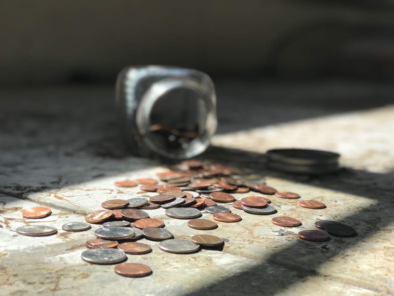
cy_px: 148
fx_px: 649
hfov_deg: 33.8
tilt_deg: -4.5
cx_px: 197
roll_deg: +0.0
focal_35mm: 57
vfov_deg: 25.7
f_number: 2.8
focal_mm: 6.6
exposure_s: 1/725
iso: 20
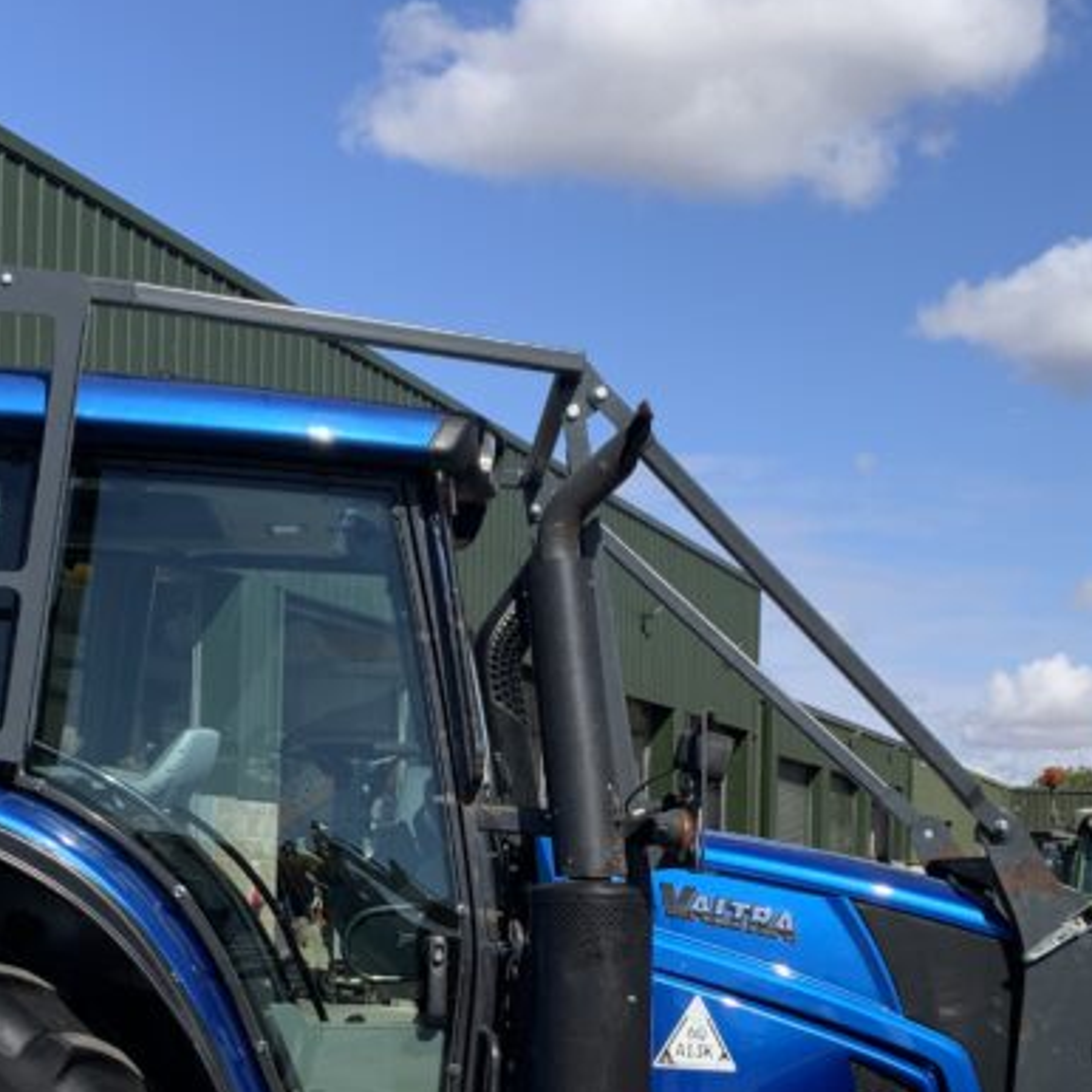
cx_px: 532
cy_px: 883
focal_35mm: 68
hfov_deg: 25.4
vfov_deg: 24.9
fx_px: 2427
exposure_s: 1/1984
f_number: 1.8
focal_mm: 3
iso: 16
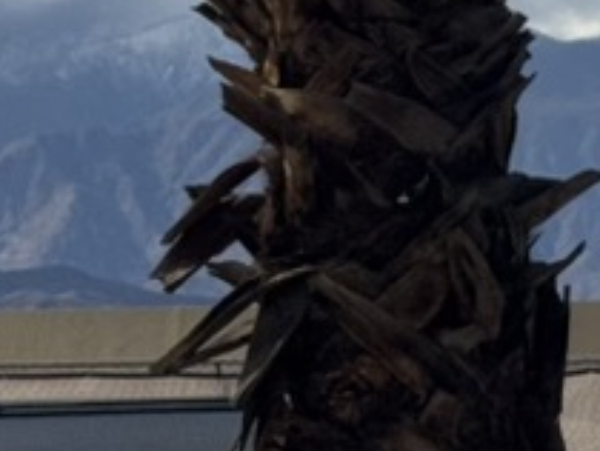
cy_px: -268
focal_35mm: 234
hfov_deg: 8.3
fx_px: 4061
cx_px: 760
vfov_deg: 6.3
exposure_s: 1/10526
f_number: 1.78
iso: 80
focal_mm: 6.76
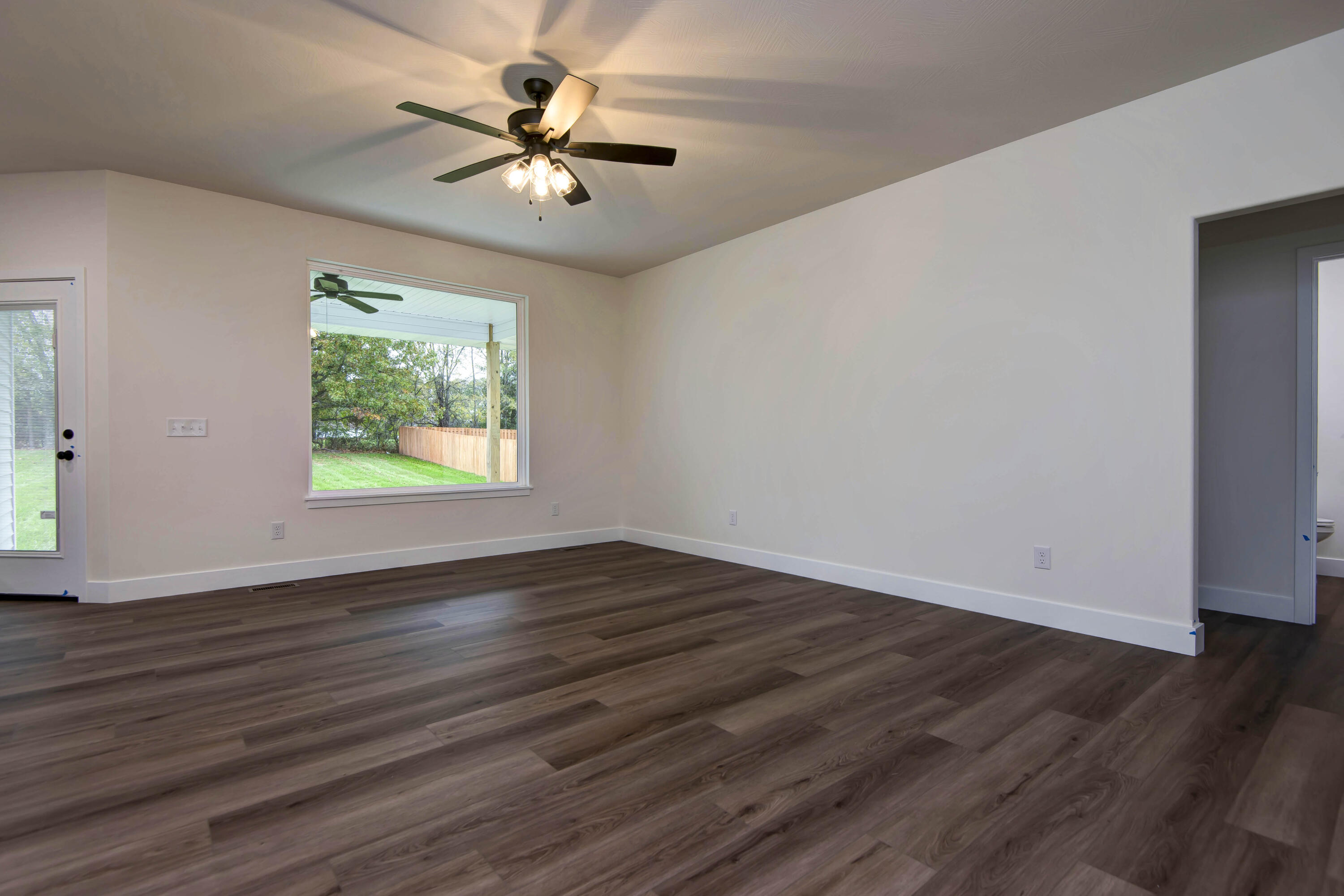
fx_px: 597
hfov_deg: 96.7
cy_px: 448
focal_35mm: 16
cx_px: 672
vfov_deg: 73.8
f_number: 6.3
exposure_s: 1/25
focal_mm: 16
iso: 125
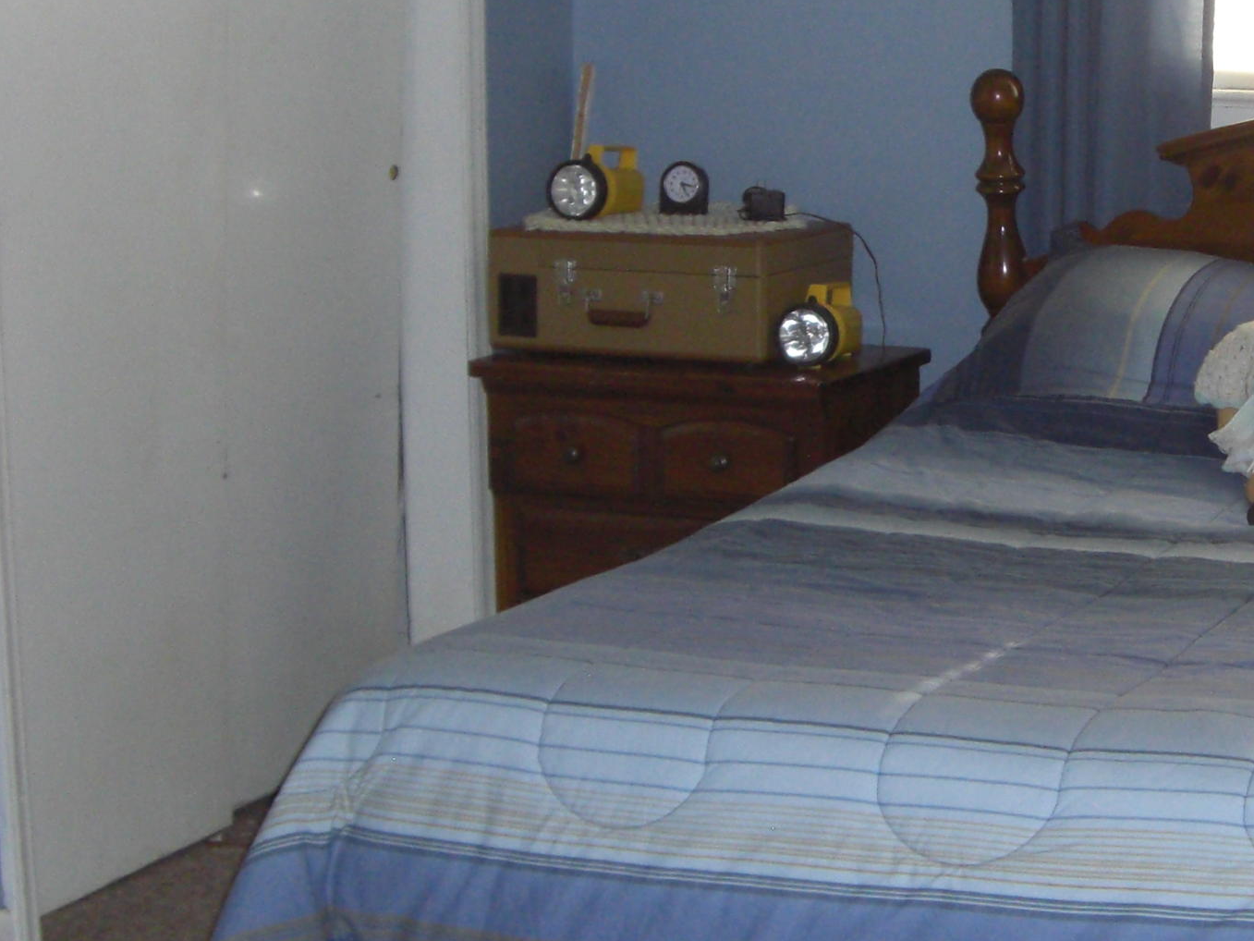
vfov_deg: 17.6
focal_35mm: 84
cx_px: 1192
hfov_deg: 22.6
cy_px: 385
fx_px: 3043
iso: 200
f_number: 2.7
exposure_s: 1/60
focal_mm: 6.2
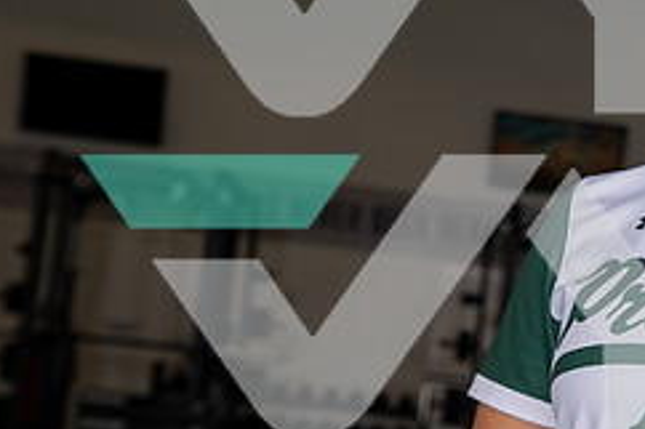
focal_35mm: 168
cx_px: 760
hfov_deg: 12.0
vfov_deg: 8.2
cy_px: 297
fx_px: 3008
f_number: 5.6
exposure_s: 1/200
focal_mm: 70
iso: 200
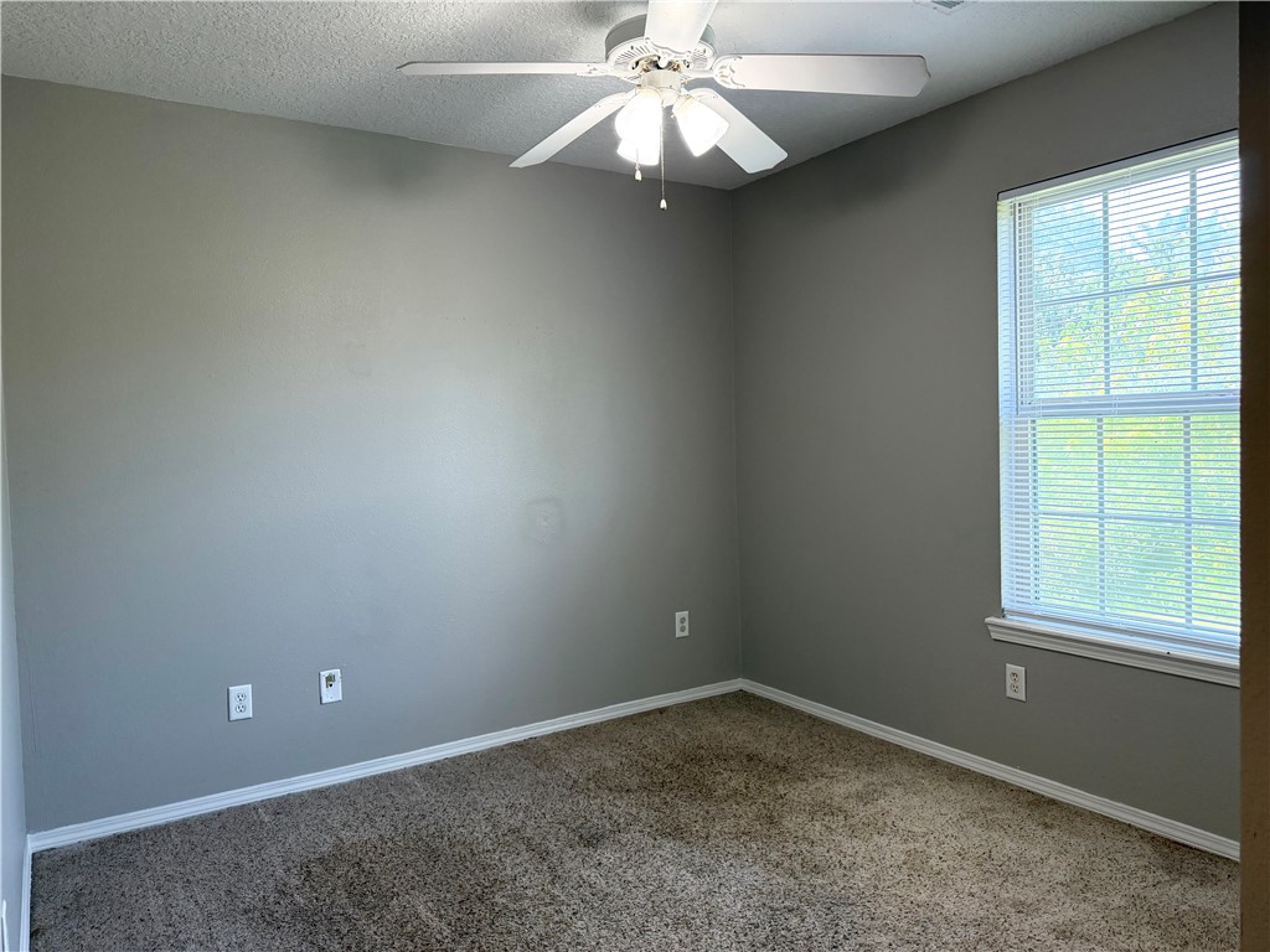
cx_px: 635
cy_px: 476
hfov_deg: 71.6
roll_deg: +2.1
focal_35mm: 24
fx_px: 881
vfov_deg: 56.8
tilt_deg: -2.0
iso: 200
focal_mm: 6.76
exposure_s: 1/142
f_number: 1.78
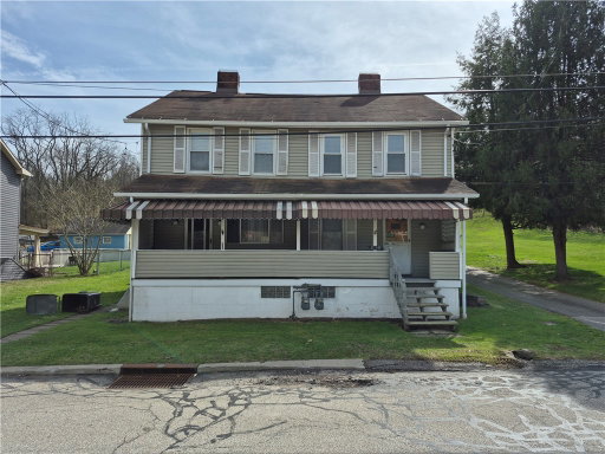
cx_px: 302
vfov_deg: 58.9
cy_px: 227
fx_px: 402
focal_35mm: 23
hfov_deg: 73.9
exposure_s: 1/3208
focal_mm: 5.4
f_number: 1.8
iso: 25
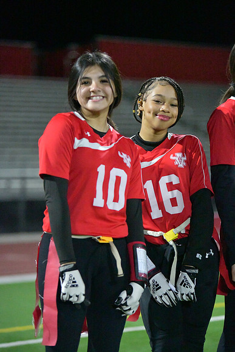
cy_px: 176
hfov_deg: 12.2
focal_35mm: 112
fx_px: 1096
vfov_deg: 18.3
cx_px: 118
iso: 25600
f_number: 2.8
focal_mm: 112
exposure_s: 1/2500
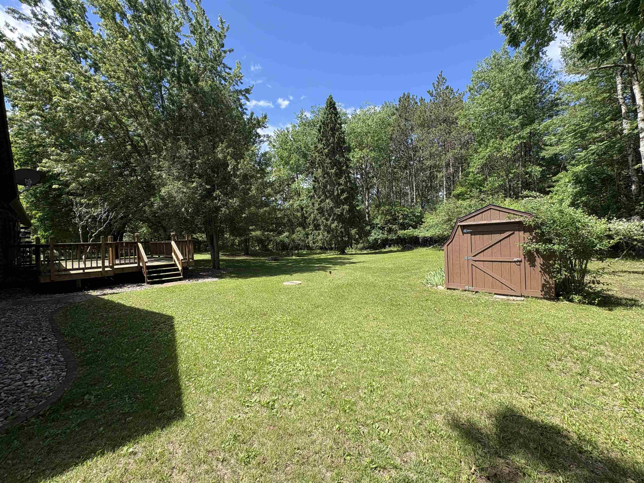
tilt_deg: -0.6
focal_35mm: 14
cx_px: 322
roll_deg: +1.8
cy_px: 242
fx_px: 260
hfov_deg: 102.1
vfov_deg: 85.7
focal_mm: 2.22
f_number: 2.2
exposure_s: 1/587
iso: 40
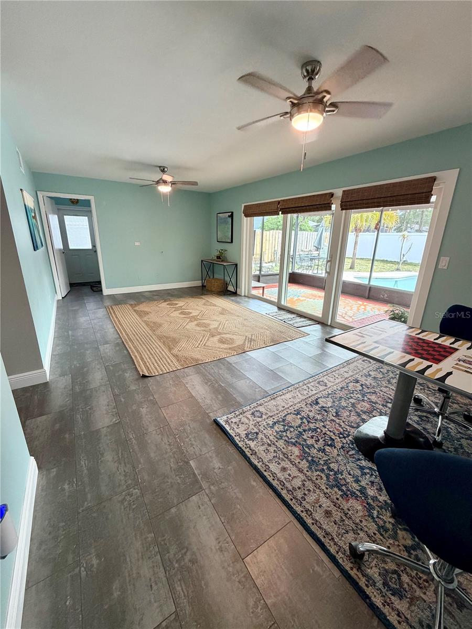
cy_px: 314
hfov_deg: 85.7
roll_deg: -0.9
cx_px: 236
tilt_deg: -17.2
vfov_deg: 102.1
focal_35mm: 14
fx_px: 255
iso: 320
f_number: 2.2
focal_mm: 2.22
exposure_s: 1/120
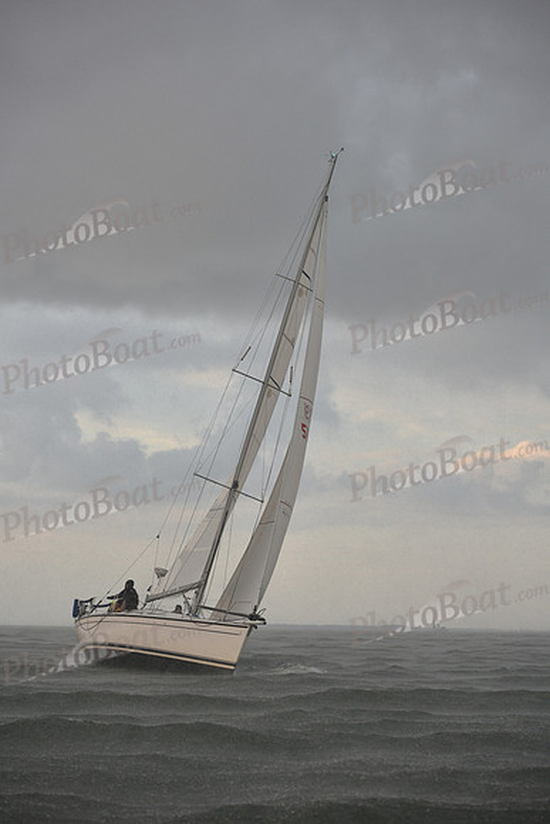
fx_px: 1603
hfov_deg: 19.5
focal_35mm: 70
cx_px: 275
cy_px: 412
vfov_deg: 28.8
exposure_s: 1/500
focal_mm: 70
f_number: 4
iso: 400
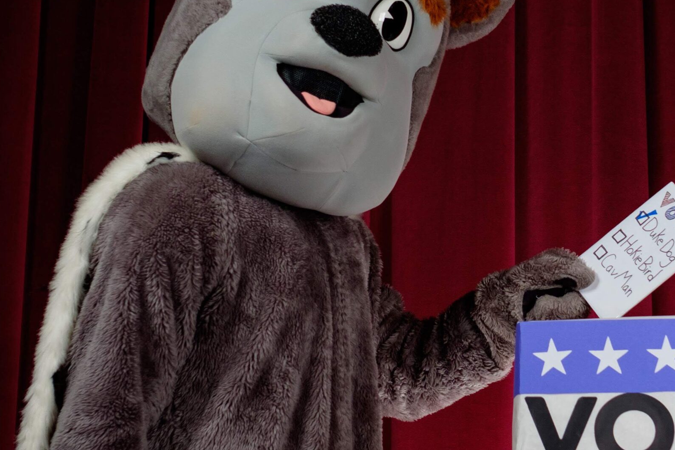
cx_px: 475
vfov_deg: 17.9
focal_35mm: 76
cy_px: 179
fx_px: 1425
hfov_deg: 26.4
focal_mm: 23
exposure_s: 1/180
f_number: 2.8
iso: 200
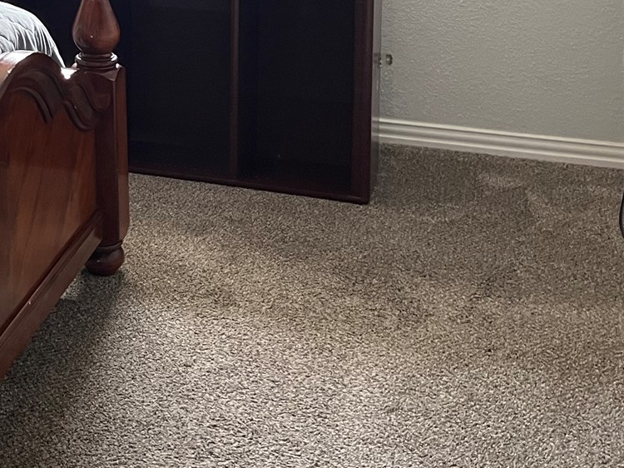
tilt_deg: -7.7
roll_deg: +1.5
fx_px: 1279
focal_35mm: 71
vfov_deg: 19.2
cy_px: -135
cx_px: -158
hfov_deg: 24.4
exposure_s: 1/60
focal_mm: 5.1
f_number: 1.6
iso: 100
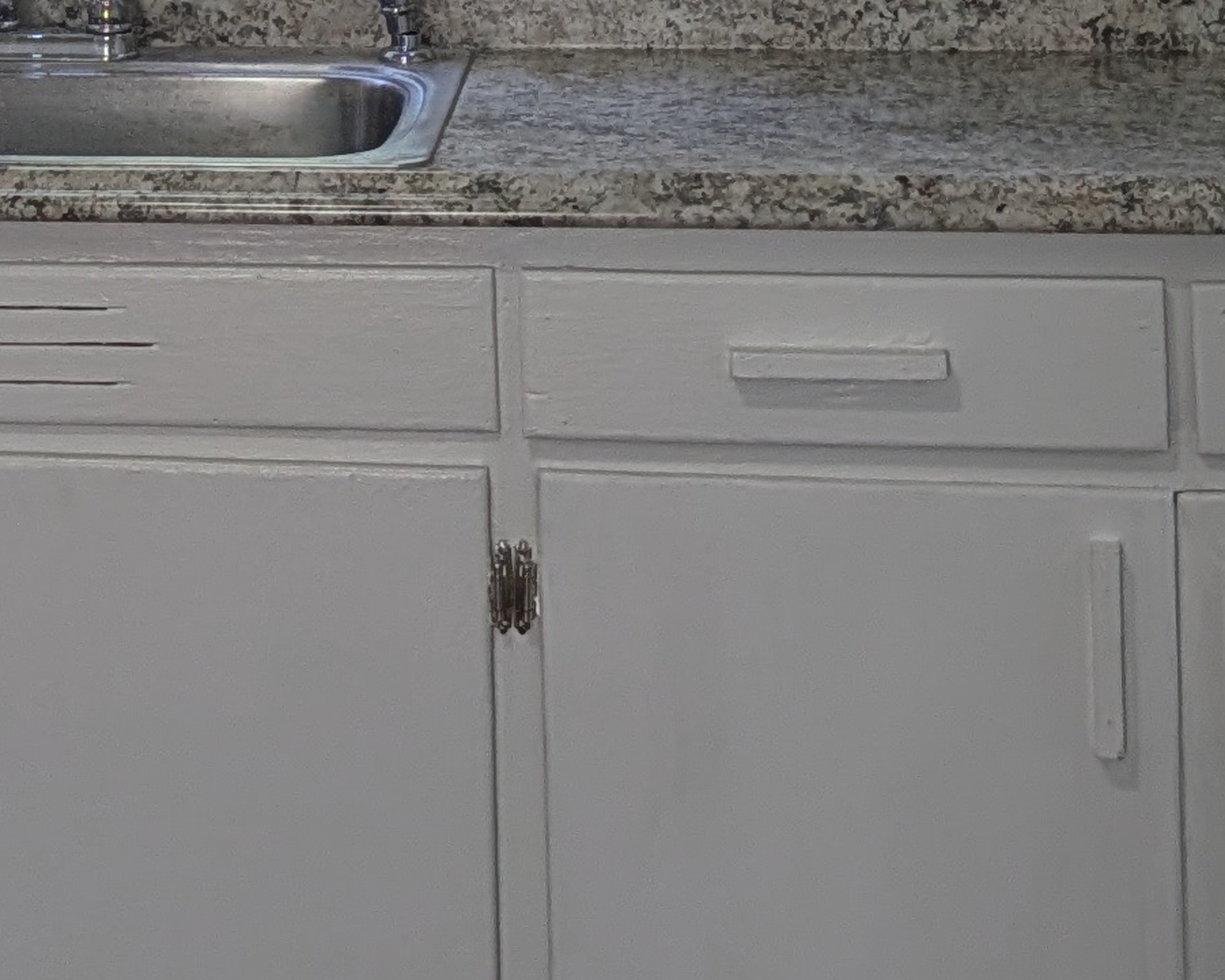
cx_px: 84
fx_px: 3771
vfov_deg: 14.1
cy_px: -366
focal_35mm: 104
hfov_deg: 18.1
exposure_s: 1/153
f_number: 1.7
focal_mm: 4.53
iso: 48
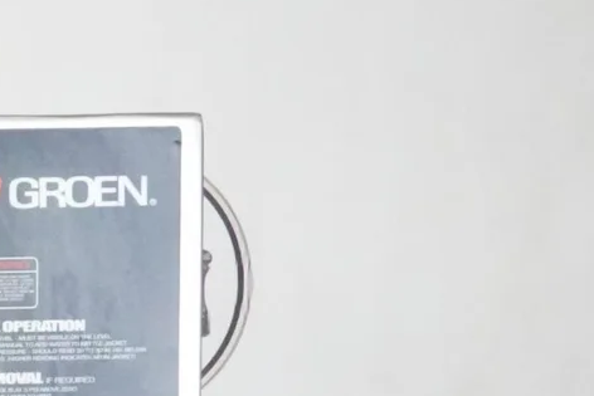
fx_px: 2377
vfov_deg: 9.5
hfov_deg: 13.0
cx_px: -452
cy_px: 387
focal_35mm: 144
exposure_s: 1/40
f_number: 9
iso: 3200
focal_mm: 12.51
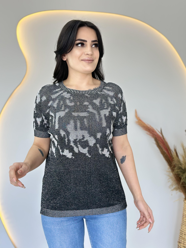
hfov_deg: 30.3
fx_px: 344
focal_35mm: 48
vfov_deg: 39.7
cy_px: 124
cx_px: 93
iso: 64
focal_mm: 6.86
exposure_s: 1/119
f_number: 1.78
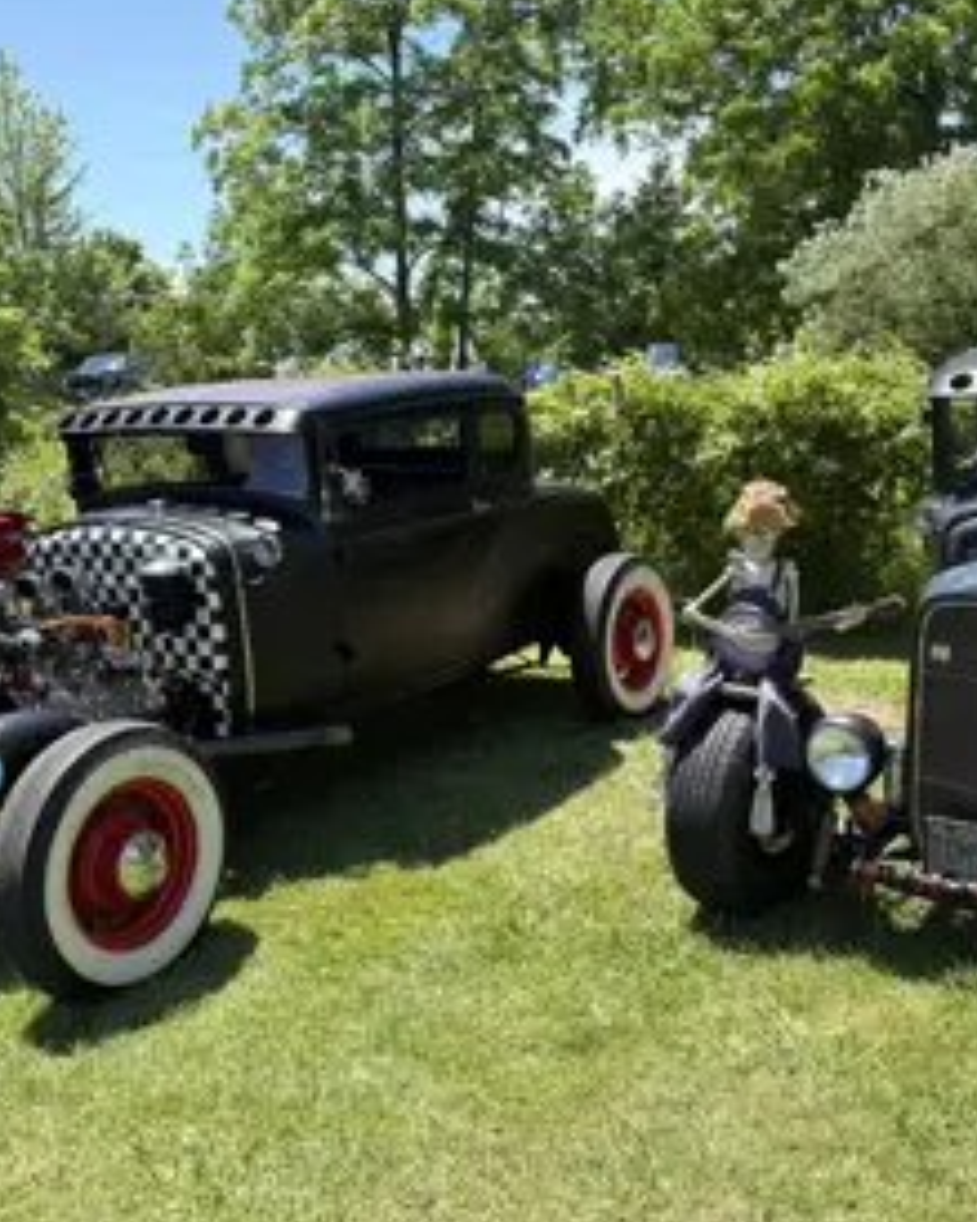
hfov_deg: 40.0
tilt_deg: -10.8
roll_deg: +0.7
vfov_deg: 49.1
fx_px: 1338
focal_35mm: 37
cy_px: 642
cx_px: 575
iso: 64
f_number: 1.6
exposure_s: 1/1667
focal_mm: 5.96
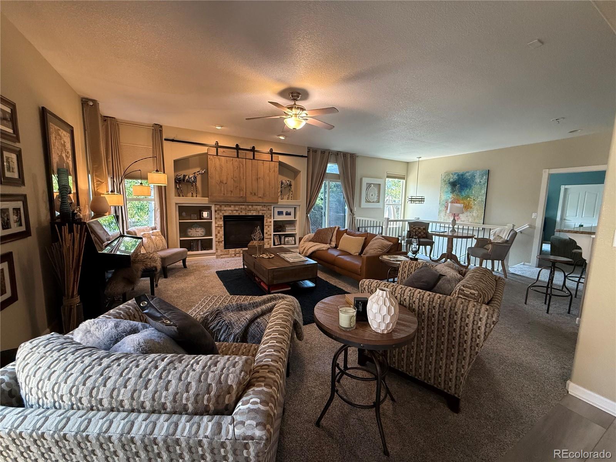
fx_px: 249
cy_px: 231
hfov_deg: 102.1
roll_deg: -1.2
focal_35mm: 14
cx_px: 308
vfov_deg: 85.7
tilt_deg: -7.4
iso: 400
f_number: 2.2
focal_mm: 2.22
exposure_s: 1/120
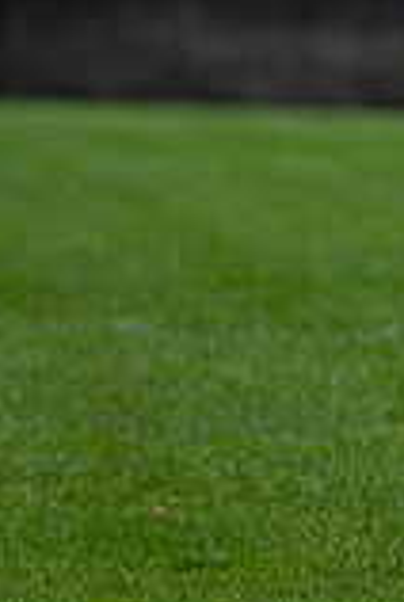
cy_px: -38
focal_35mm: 1068
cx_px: 1071
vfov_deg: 1.9
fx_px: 17898
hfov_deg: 1.3
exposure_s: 1/2500
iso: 180
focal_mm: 195
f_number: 2.8
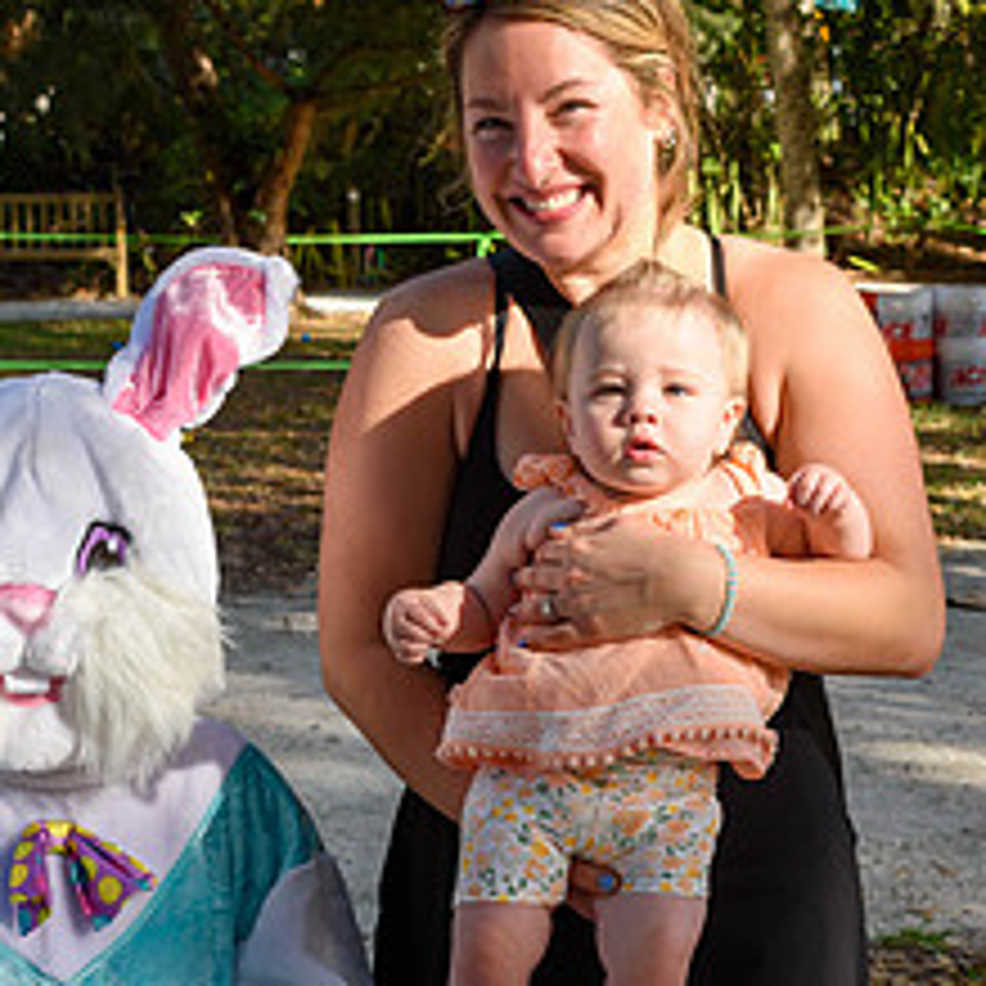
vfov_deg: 19.2
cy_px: 837
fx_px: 2868
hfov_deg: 19.5
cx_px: 347
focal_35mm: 89
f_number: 8
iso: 250
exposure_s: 1/250
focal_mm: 34
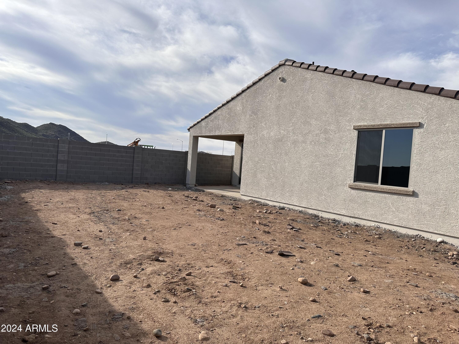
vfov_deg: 56.8
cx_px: 230
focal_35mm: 24
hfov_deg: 71.6
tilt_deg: -0.9
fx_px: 318
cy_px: 172
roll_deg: -5.7
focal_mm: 6.86
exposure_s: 1/6211
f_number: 1.78
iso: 80
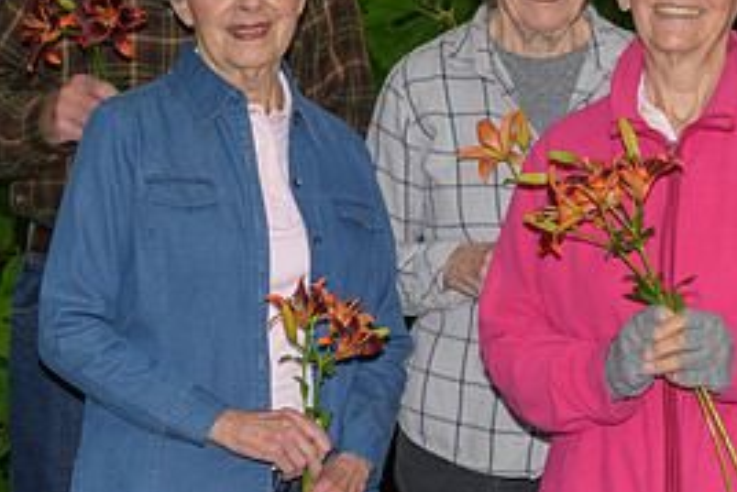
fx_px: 3236
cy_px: 237
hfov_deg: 12.9
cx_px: 621
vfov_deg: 8.7
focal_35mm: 158
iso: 250
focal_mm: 54
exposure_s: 1/250
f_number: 7.1
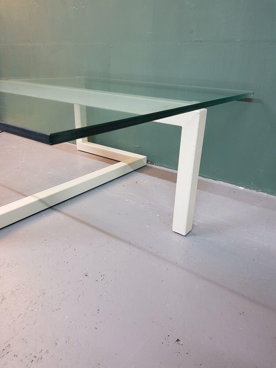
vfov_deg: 67.3
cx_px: 138
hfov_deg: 53.1
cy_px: 184
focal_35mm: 26
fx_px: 276
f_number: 1.7
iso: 250
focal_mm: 4.2
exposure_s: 1/17
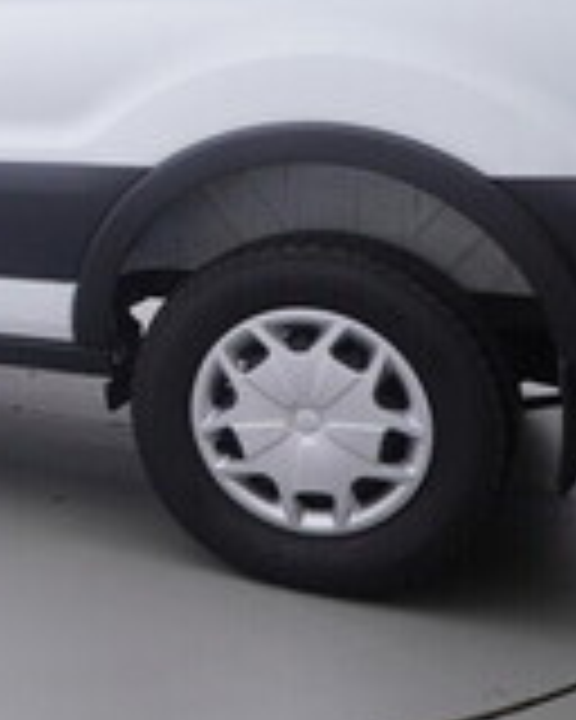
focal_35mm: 73
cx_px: -340
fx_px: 1547
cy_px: 164
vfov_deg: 25.8
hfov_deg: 18.2
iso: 200
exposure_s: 1/80
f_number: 5
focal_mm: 15
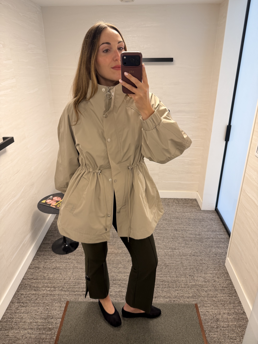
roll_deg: -0.3
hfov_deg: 56.8
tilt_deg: -24.4
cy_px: 172
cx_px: 129
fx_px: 239
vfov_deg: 71.6
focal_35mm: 24
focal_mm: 6.76
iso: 125
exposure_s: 1/60
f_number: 1.78
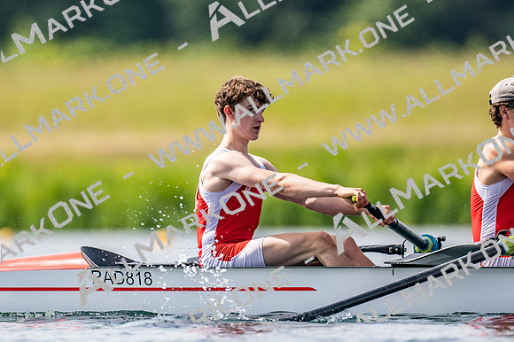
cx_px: 257
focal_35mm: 900
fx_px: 12842
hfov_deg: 2.3
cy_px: 171
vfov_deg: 1.5
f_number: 4
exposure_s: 1/2500
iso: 200
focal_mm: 600
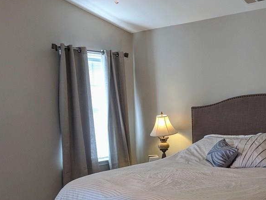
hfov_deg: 39.7
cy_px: 133
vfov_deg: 31.3
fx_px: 353
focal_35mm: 46
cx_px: 211
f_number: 2
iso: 283
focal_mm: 4.67
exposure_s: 1/120
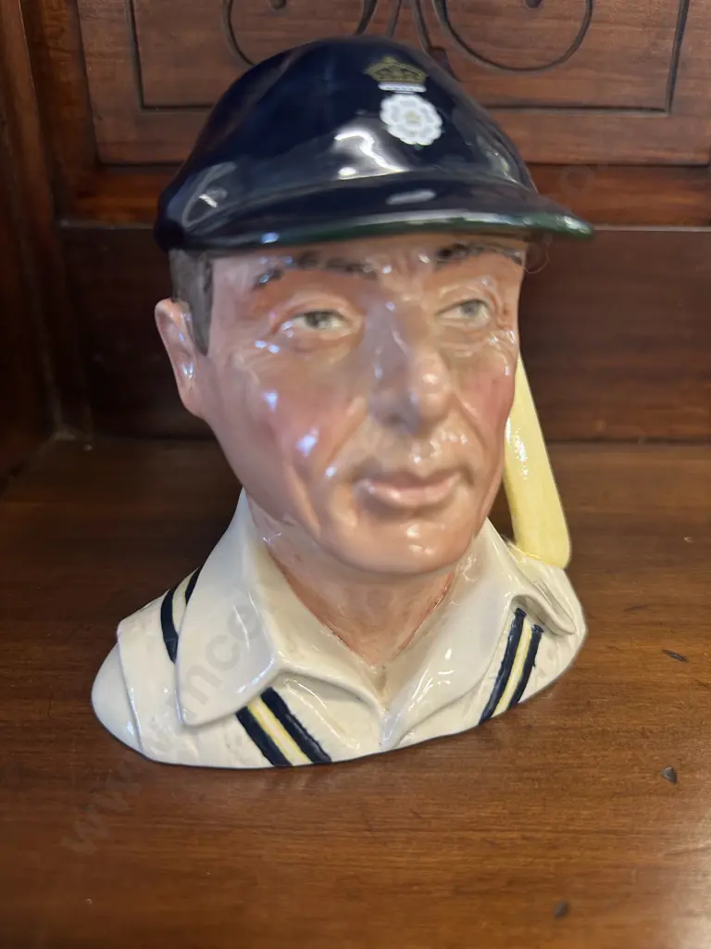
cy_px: 474
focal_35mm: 24
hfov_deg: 56.8
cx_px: 356
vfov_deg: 71.6
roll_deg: +0.4
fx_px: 657
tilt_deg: -26.5
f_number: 1.78
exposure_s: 1/50
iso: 160
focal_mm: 6.86
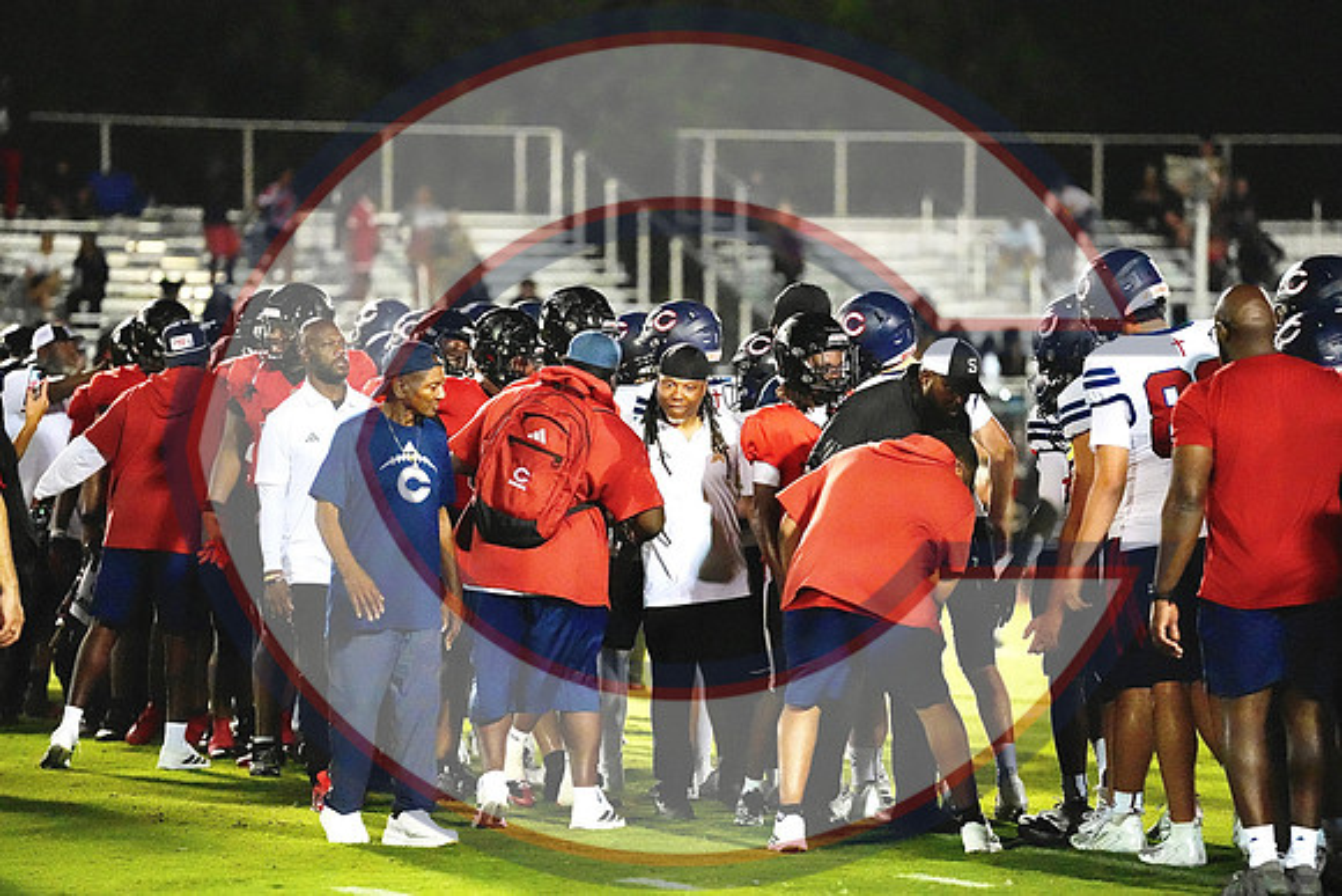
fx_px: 7457
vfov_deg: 6.9
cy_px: 448
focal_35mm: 200
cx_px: 671
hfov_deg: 10.3
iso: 32000
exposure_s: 1/1600
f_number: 2.8
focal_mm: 200
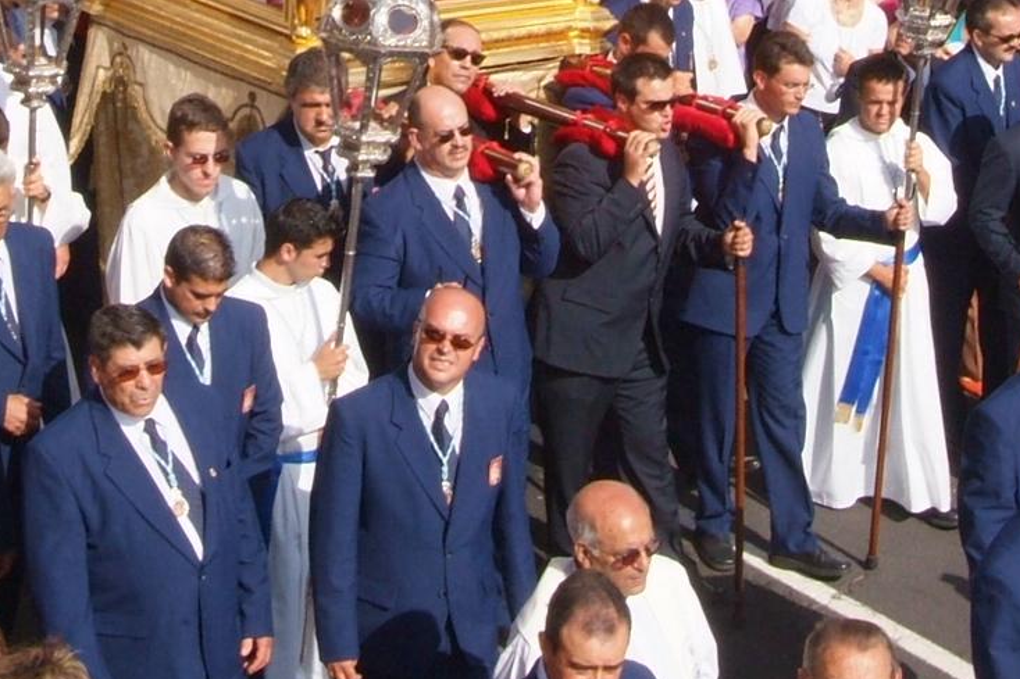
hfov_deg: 22.4
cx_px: 591
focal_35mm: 91
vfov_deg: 14.7
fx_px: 2578
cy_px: -24
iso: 800
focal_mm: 19
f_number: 22
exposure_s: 1/180
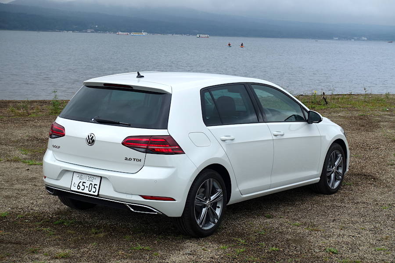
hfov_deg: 28.8
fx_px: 768
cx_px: 198
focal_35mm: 70
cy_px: 132
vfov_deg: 19.5
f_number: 5.6
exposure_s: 1/400
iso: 125
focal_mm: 25.7
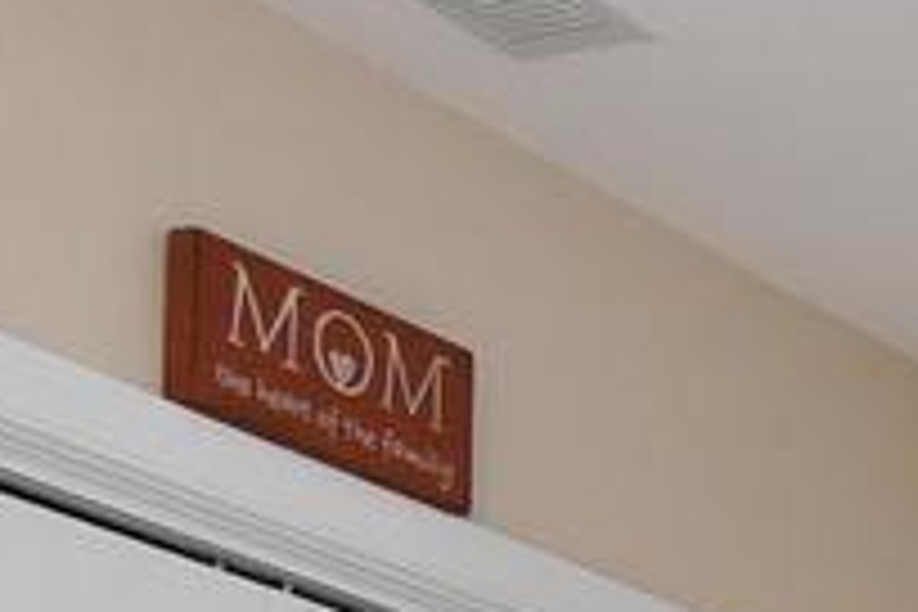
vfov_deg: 9.2
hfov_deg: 13.2
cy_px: 1678
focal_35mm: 127
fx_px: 3238
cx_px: 2020
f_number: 8
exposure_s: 1/60
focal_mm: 12
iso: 800
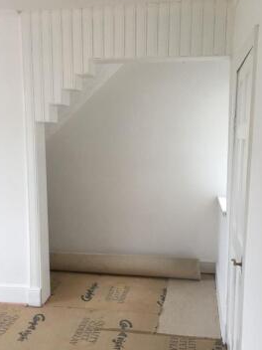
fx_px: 363
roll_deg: -1.4
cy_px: 185
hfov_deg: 39.6
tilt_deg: -6.2
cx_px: 137
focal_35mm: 36
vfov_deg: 51.3
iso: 50
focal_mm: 4.15
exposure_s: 1/17
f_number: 2.2
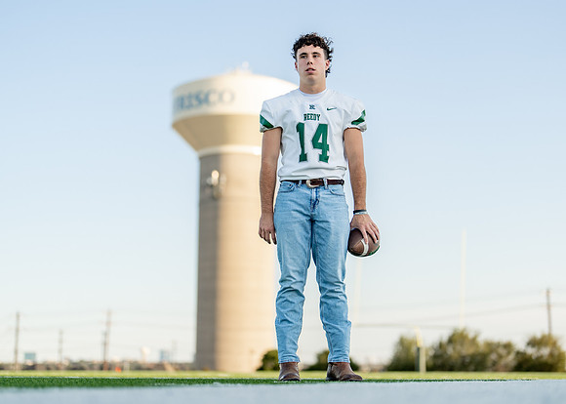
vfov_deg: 22.1
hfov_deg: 30.6
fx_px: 1032
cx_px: 305
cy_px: 181
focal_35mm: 64
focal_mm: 50
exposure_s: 1/3200
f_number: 1.2
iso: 100
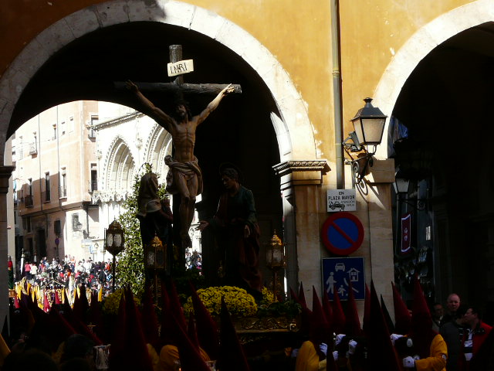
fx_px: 1413
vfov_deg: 14.9
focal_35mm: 99
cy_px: 186
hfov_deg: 19.8
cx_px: 247
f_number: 5.6
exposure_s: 1/320
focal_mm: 10.2
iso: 100
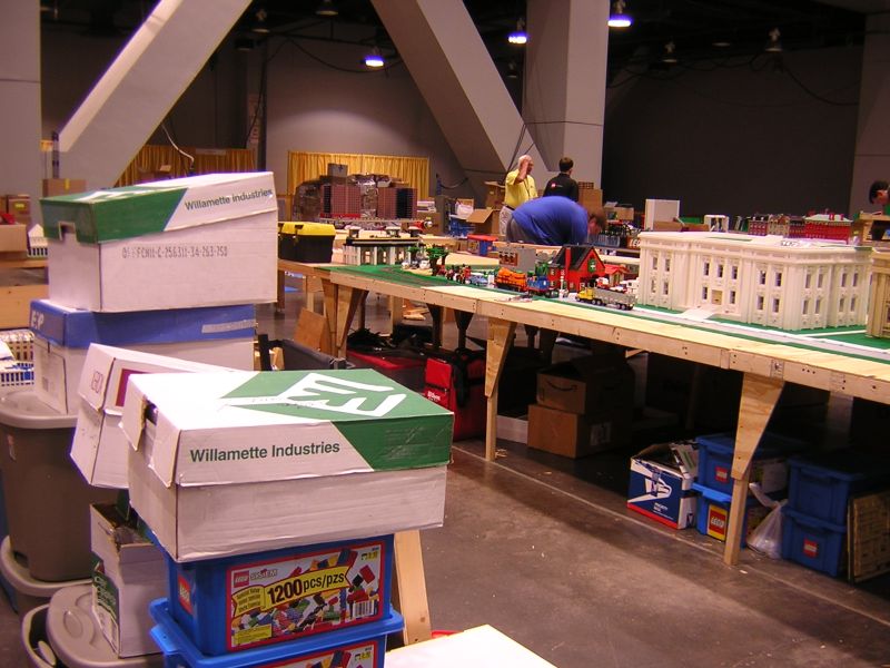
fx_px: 926
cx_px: 445
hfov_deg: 51.4
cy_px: 334
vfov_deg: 39.7
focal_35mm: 36
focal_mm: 4.7
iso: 100
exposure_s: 1/7.9
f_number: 2.6
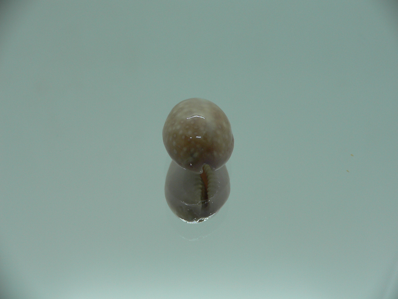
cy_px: 150
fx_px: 402
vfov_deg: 40.7
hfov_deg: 52.6
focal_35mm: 35
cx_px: 199
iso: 80
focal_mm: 4.6
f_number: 2.8
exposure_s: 1/60
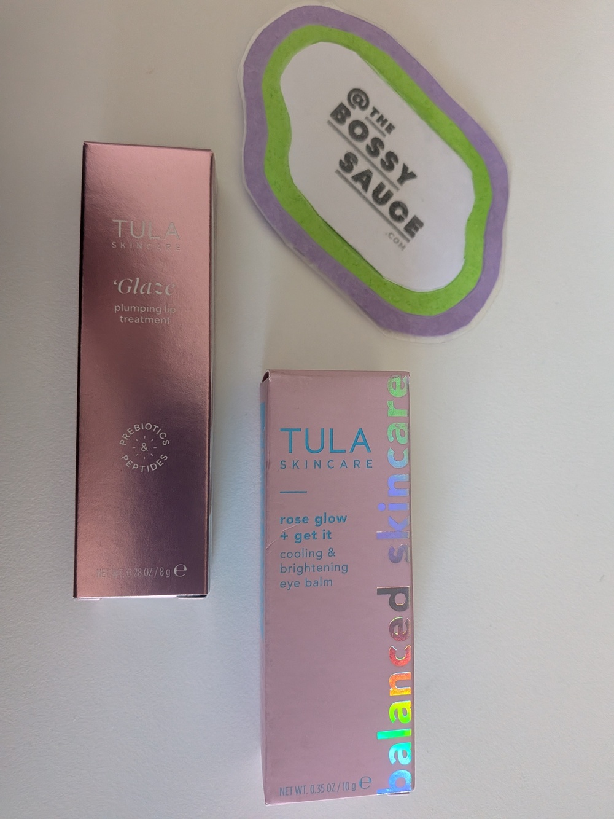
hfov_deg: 56.8
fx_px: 568
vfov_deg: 71.6
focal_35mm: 24
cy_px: 410
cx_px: 307
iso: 56
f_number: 1.7
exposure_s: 1/120
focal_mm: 4.53
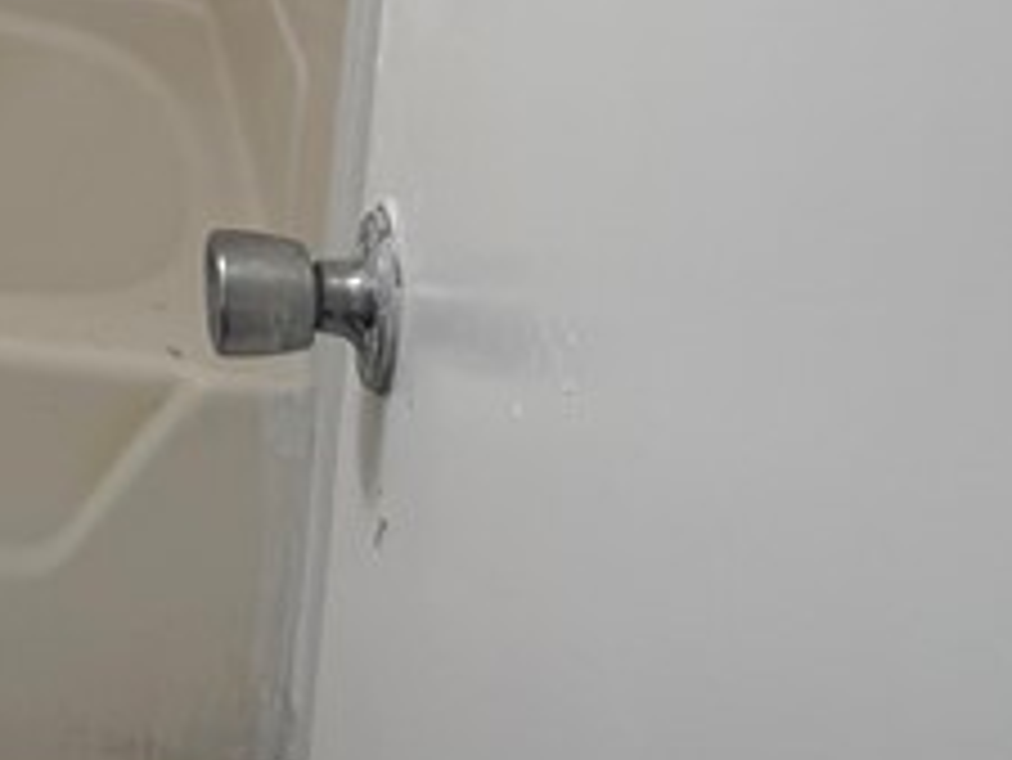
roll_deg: -0.6
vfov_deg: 12.7
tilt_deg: -14.1
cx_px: -877
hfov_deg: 15.3
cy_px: -477
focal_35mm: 109
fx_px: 3188
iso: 80
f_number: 1.78
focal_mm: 6.76
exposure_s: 1/120
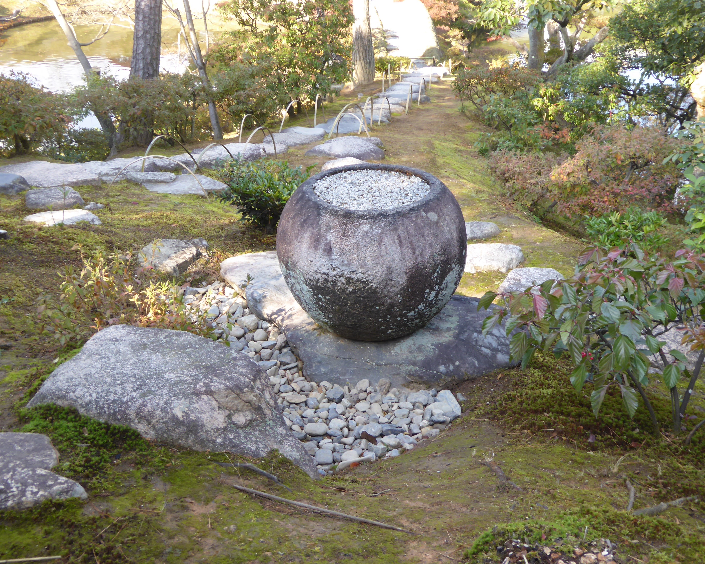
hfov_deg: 42.0
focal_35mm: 44
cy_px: 281
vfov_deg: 34.2
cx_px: 369
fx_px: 918
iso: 100
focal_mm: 7.2
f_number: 3.8
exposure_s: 1/60
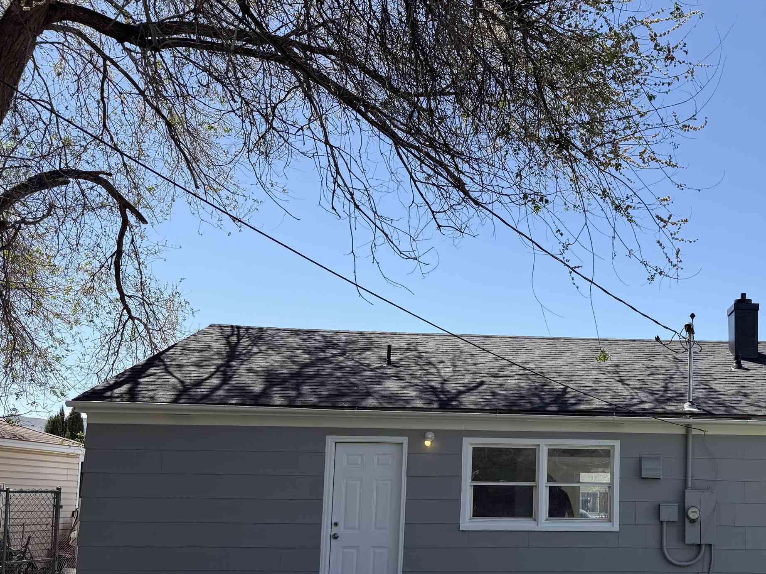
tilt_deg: +5.1
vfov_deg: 35.3
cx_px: 608
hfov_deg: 44.6
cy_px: 416
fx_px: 885
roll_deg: -1.8
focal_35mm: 40
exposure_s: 1/3759
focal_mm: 6.76
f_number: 1.78
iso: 80
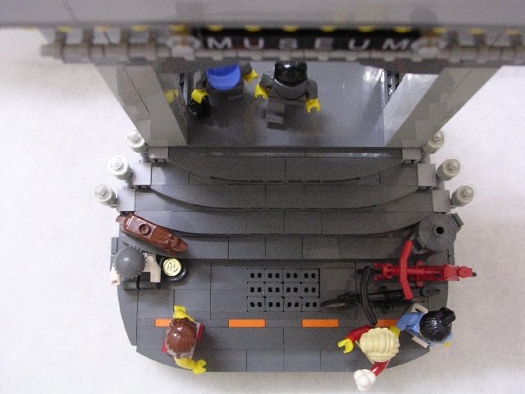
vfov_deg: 31.5
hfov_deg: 41.2
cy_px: 197
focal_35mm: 46
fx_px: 698
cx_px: 262
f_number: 3
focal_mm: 7.1
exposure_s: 1/3.4
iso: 258
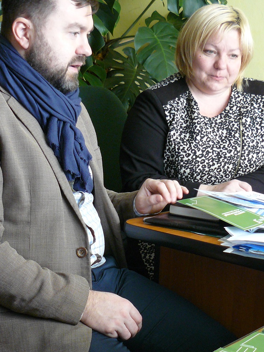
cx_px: 161
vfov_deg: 31.0
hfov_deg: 23.6
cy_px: 224
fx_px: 630
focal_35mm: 62
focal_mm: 6
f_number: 2.8
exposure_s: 1/25
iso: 200
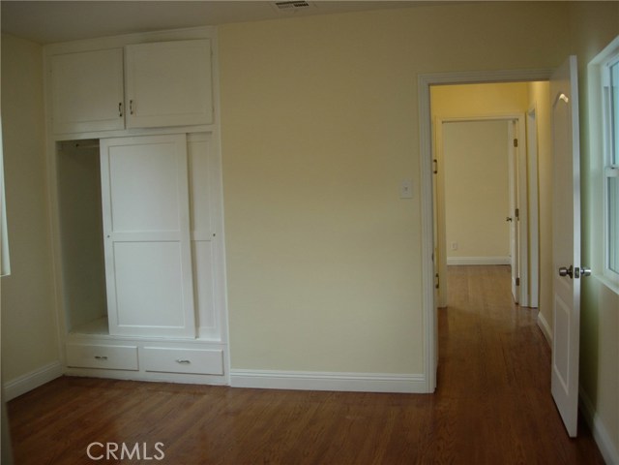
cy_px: 232
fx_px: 680
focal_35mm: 38
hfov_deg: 49.0
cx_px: 310
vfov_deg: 37.7
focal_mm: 7.8
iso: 64
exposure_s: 1/42.7
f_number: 2.8
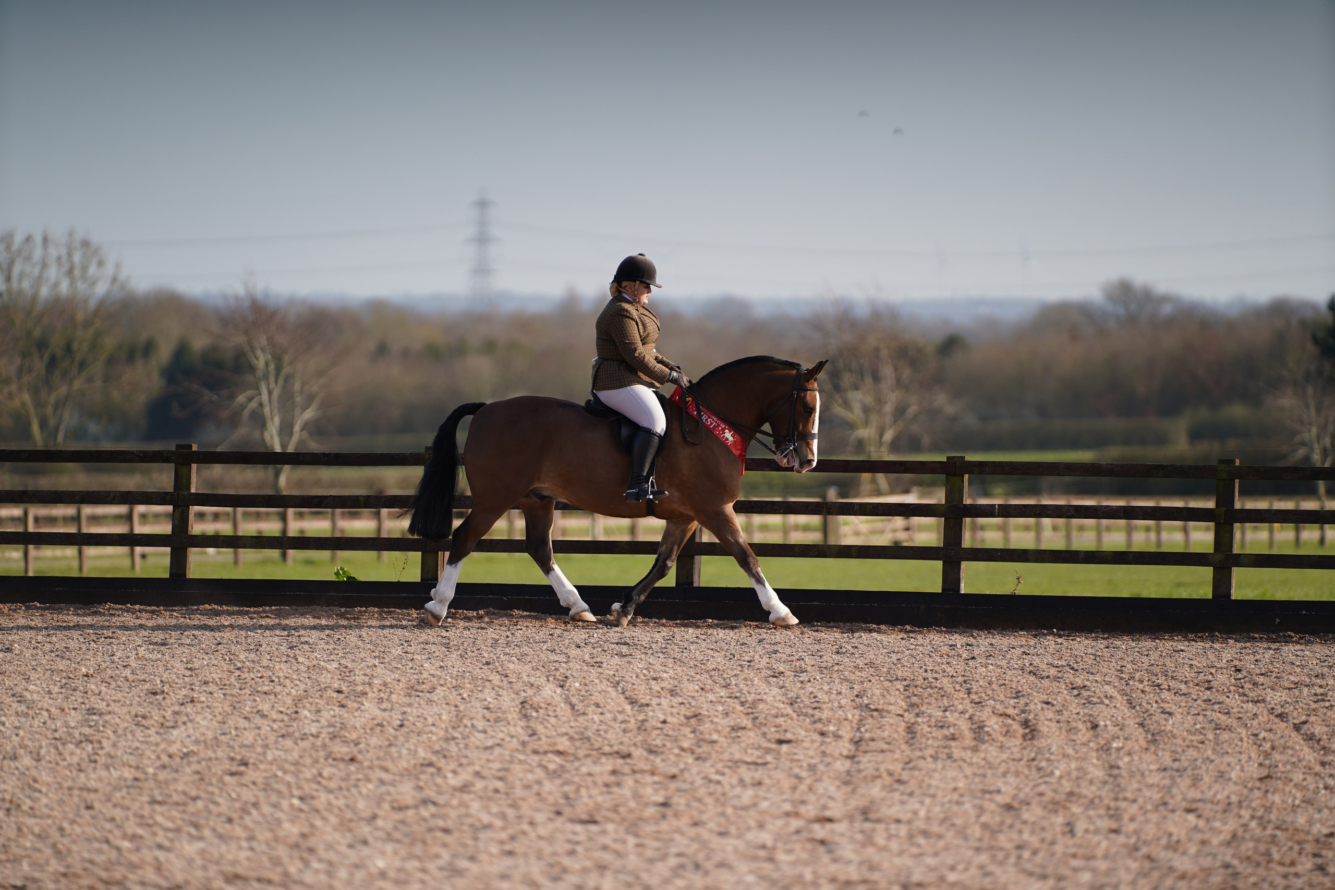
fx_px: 7417
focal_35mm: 200
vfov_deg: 6.9
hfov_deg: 10.3
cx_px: 668
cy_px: 445
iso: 160
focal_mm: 200
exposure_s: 1/3200
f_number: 2
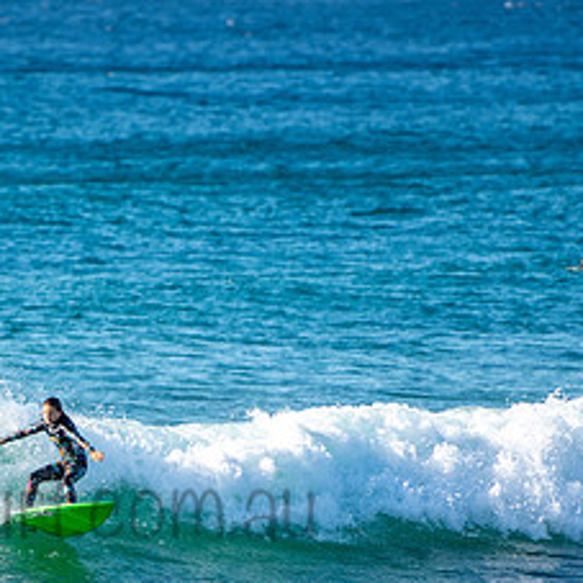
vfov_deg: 2.7
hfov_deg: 2.7
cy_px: 479
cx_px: 44
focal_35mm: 652
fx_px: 12424
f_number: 2.8
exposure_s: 1/1250
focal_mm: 200
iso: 100
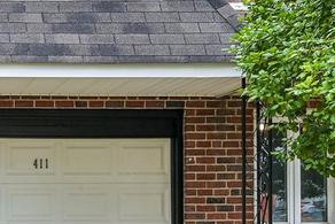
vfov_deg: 18.4
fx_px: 689
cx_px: -73
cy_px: 147
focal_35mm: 74
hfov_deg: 24.6
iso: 125
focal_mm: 15
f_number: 8
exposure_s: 1/15
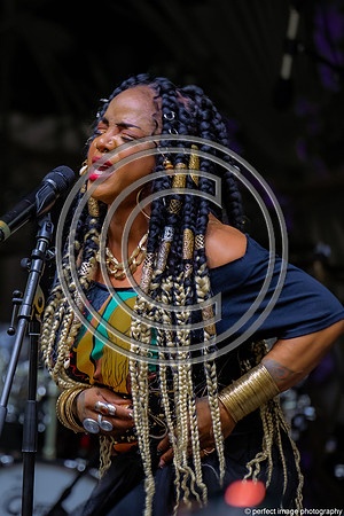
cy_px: 258
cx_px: 30
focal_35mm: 450
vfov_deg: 4.6
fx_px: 6452
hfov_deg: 3.1
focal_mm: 200
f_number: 2.8
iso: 1000
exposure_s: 1/100
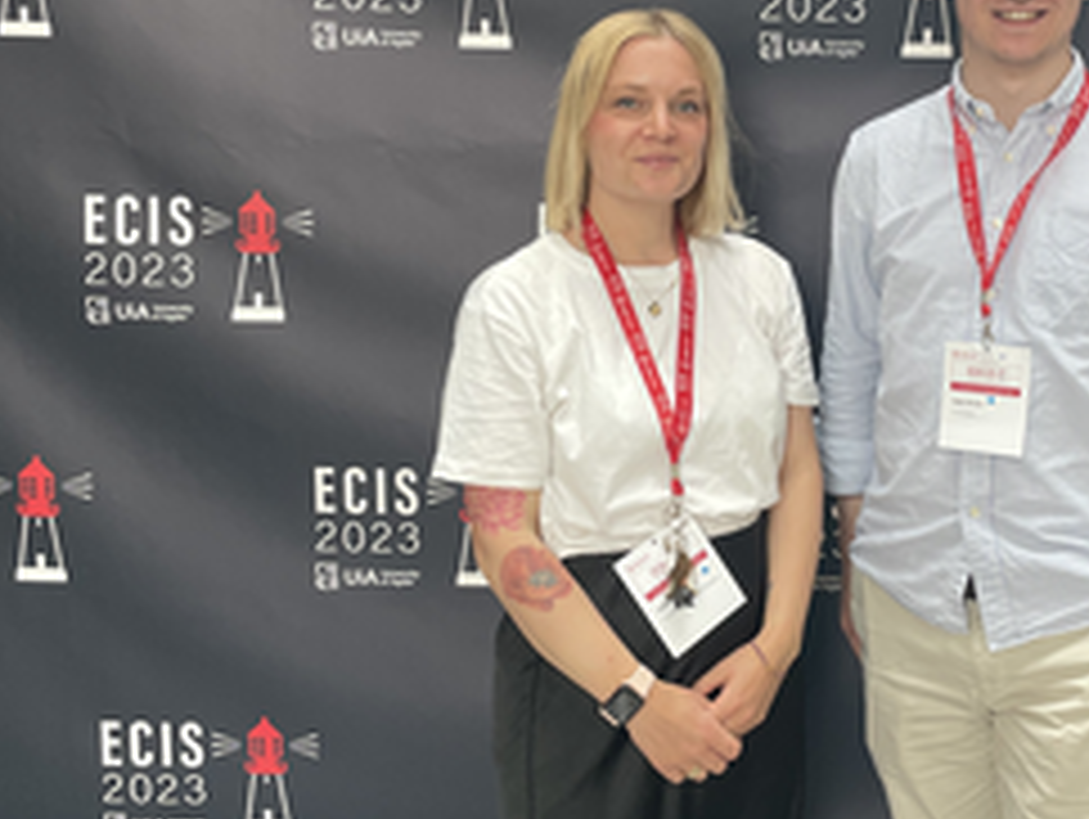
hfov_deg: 37.0
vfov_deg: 28.7
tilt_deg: -4.4
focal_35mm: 50
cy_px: 202
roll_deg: -1.2
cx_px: 846
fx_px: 1575
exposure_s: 1/121
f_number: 1.6
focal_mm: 4.2
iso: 100
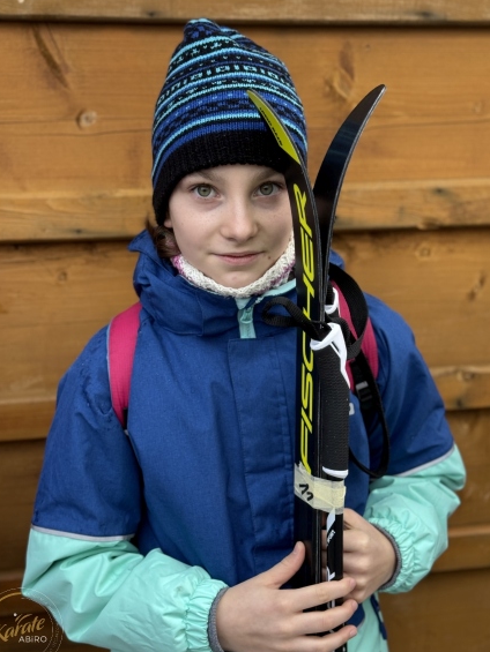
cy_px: 327
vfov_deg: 37.5
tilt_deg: -15.1
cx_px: 238
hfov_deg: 28.6
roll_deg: +0.2
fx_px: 962
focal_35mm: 51
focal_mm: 6.86
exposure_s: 1/121
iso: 80
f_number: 1.78
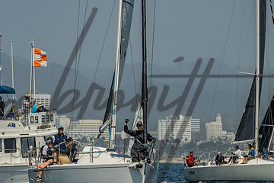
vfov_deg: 3.6
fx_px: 2915
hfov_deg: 5.4
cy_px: 118
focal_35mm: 383
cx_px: 104
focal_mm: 200
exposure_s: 1/2000
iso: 320
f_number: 6.3
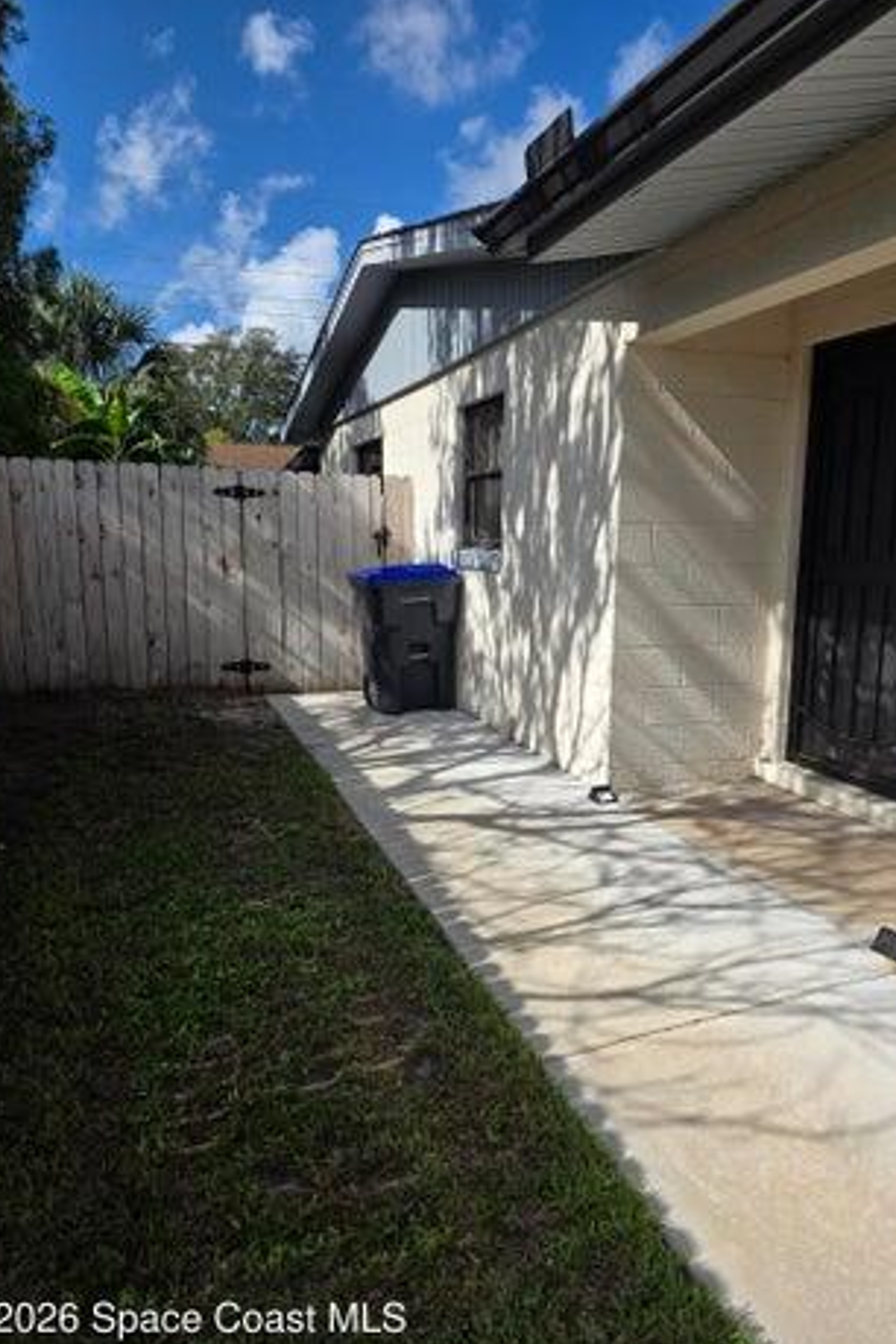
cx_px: 486
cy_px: 679
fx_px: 933
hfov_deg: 51.2
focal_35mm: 25
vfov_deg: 71.5
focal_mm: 6.3
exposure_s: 1/5958
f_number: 1.7
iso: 80
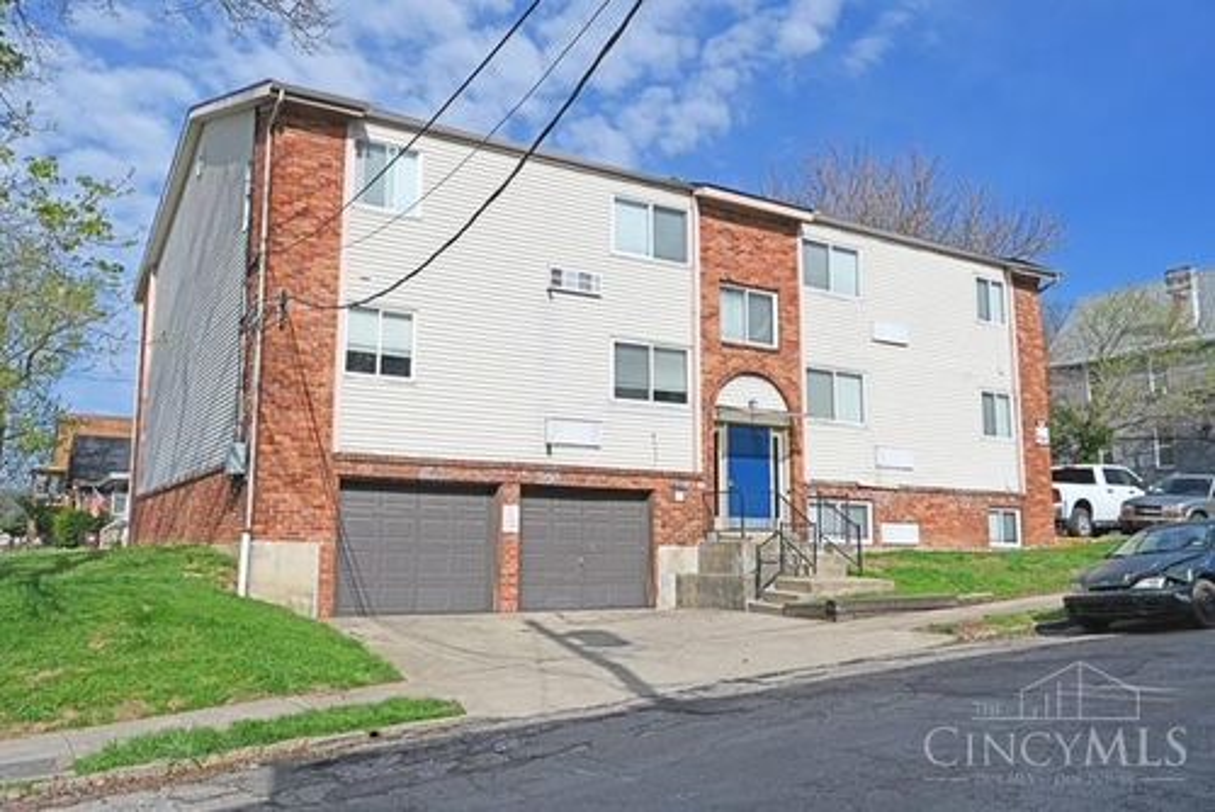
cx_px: 608
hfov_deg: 64.5
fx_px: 962
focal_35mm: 28
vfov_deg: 45.7
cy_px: 406
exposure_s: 1/640
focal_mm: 28.5
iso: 100
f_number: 9
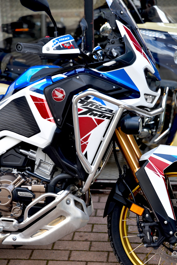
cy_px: 132
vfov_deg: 28.8
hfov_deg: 19.5
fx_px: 516
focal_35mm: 70
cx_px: 88
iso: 100
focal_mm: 70
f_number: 4
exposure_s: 1/60
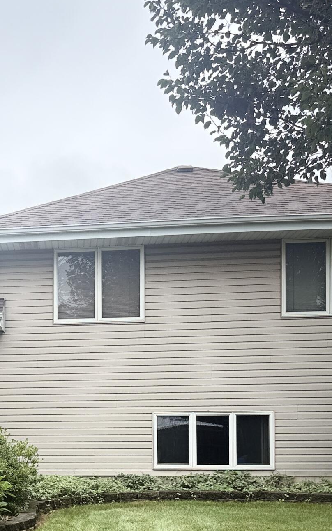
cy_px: 425
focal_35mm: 59
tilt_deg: +0.4
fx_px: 855
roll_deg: +0.6
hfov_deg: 20.8
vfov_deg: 33.5
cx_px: -41
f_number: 1.78
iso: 80
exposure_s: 1/1689
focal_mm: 6.76
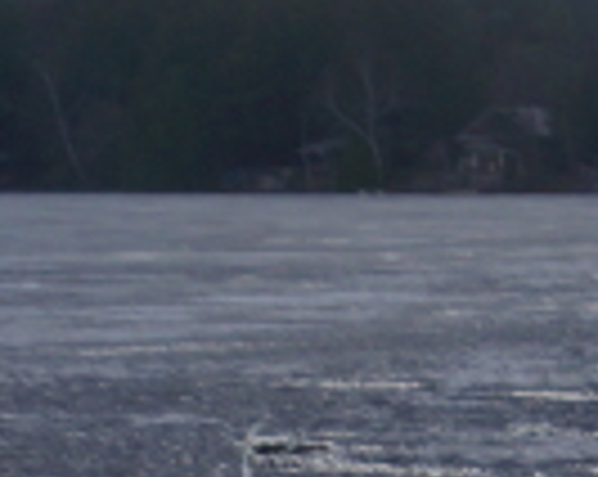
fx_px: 3375
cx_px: 1852
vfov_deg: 7.7
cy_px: 1004
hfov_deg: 8.4
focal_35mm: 191
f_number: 9
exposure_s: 1/100
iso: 100
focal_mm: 18
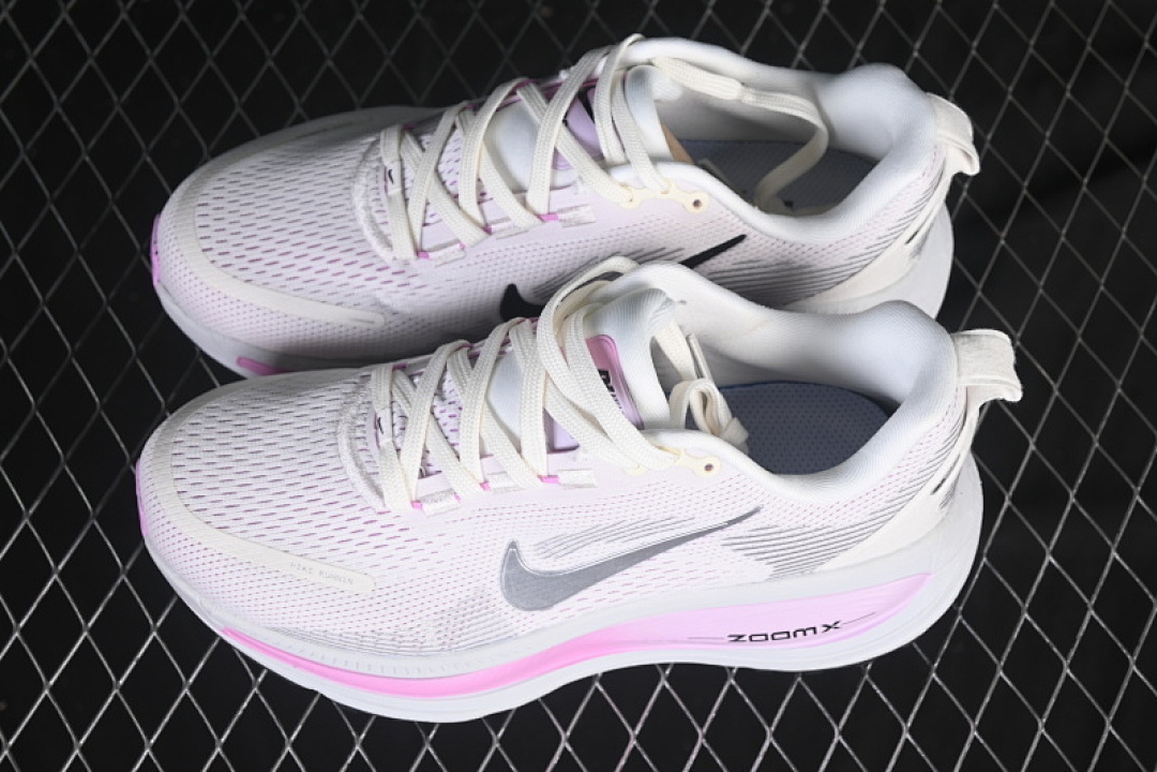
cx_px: 578
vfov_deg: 18.2
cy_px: 386
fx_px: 2410
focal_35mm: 75
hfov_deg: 27.0
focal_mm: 50
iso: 160
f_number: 7.1
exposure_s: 1/80
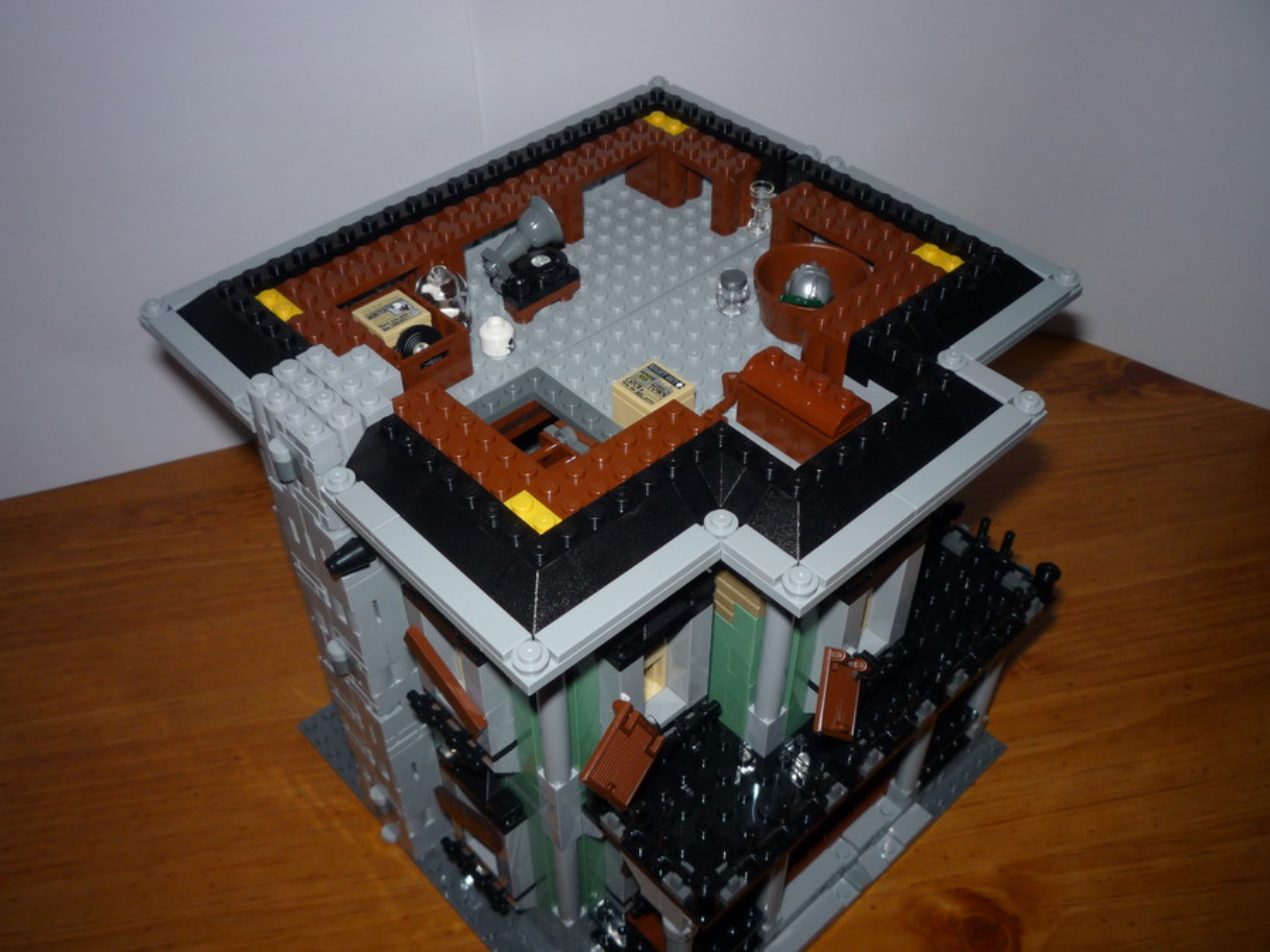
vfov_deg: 44.2
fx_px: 1174
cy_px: 476
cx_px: 635
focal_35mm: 32
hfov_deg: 56.8
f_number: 4
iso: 100
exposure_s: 1/30
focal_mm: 5.2
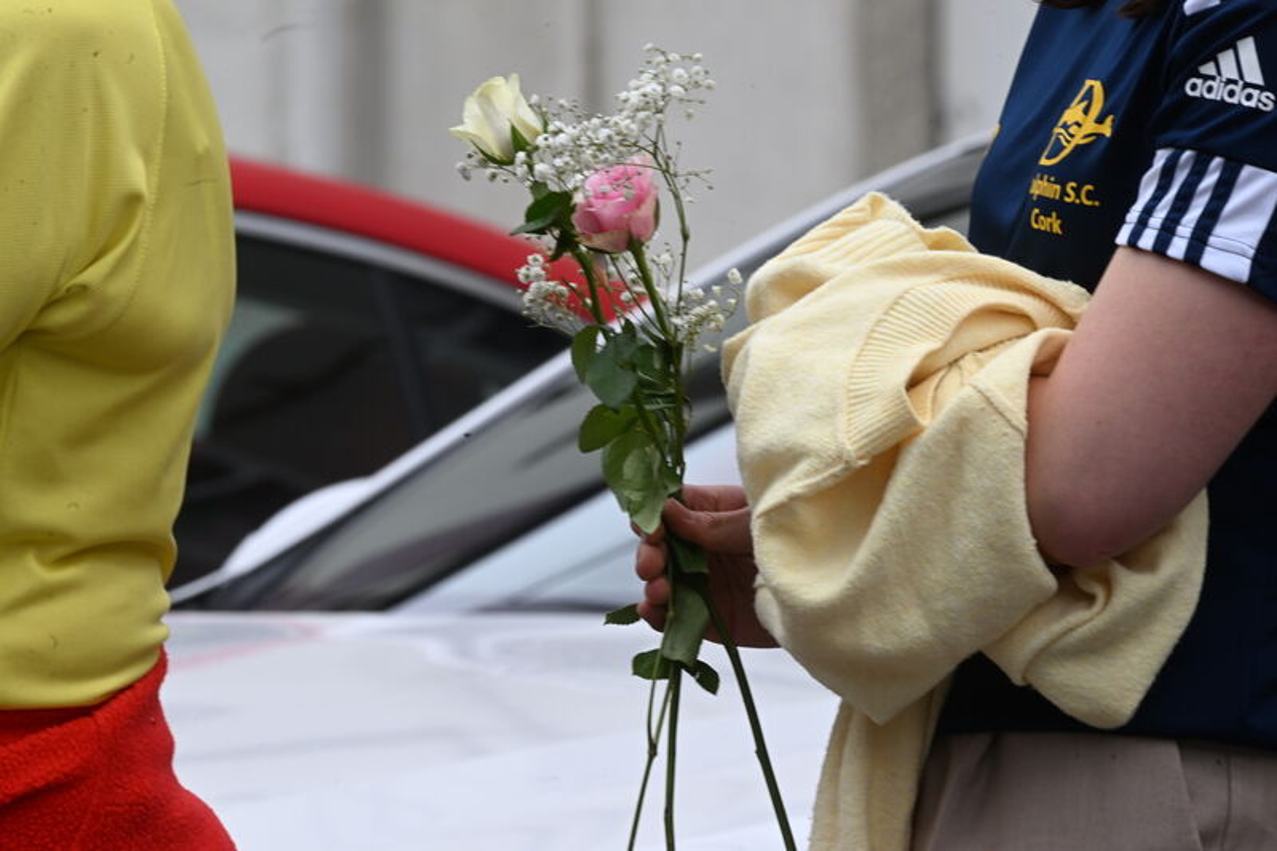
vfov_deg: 2.7
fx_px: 17731
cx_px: 638
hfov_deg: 4.1
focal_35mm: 500
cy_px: 426
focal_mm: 500
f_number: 18
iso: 640
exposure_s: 1/200
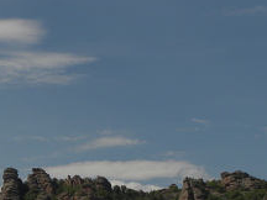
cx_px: 116
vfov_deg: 14.3
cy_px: 199
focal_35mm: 102
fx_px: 787
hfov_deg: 19.3
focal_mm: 8.2
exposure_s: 1/250
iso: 64
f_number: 4.5
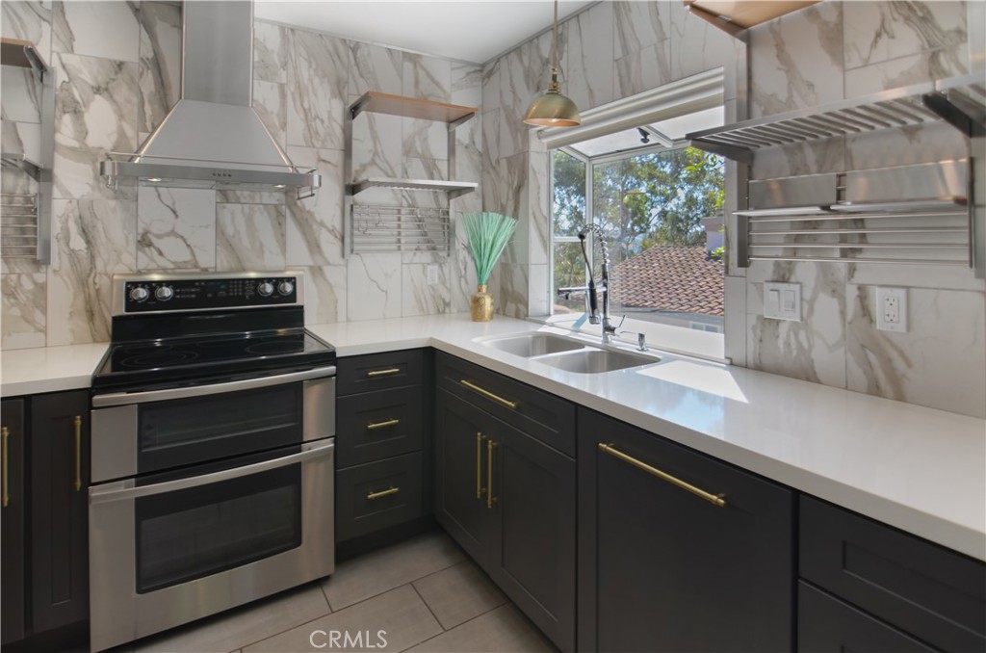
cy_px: 326
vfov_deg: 71.8
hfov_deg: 95.1
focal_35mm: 16
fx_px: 451
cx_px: 493
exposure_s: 1/30
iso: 100
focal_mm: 11
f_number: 2.8
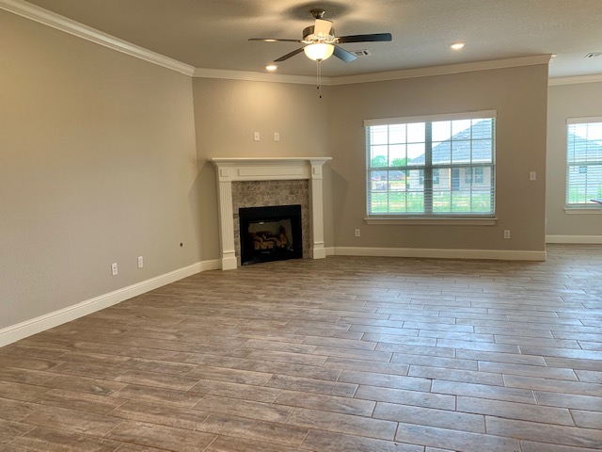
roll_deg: +1.2
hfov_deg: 67.3
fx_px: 452
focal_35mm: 26
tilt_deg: -5.1
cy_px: 226
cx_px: 301
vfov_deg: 53.1
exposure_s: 1/60
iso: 50
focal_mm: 4.25
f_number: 1.8
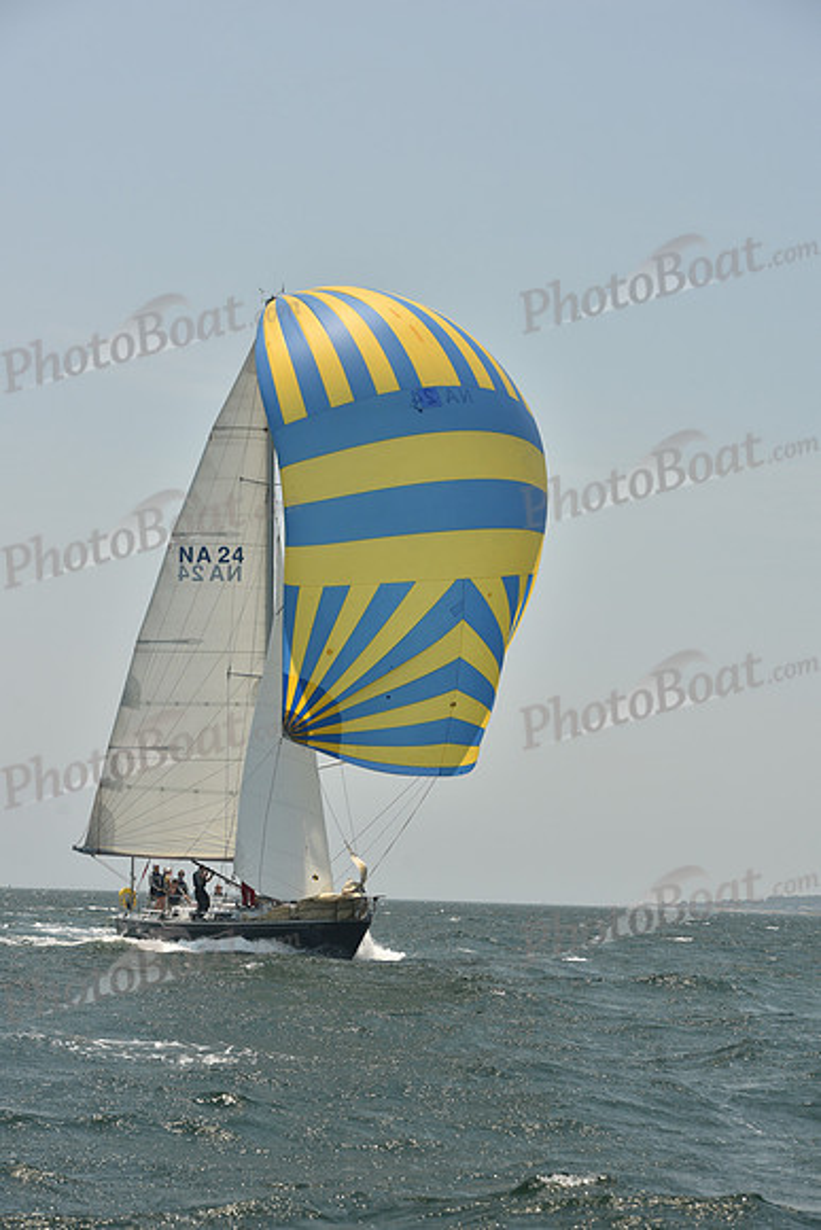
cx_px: 410
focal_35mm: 95
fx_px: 3248
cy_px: 615
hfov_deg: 14.4
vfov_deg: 21.5
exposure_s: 1/640
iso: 250
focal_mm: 95
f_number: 6.3
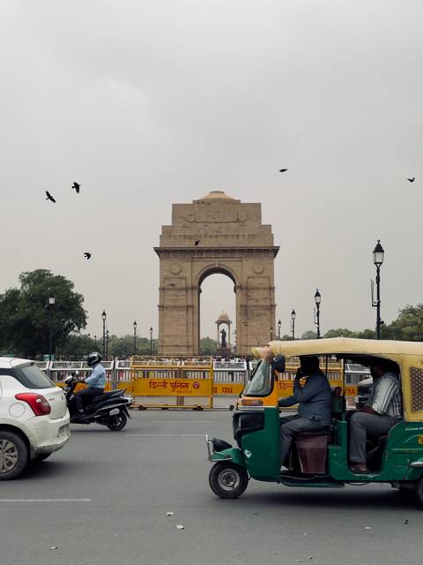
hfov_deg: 30.3
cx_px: 212
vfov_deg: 39.7
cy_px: 282
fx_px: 782
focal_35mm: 48
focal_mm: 6.86
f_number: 1.78
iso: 64
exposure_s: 1/3472
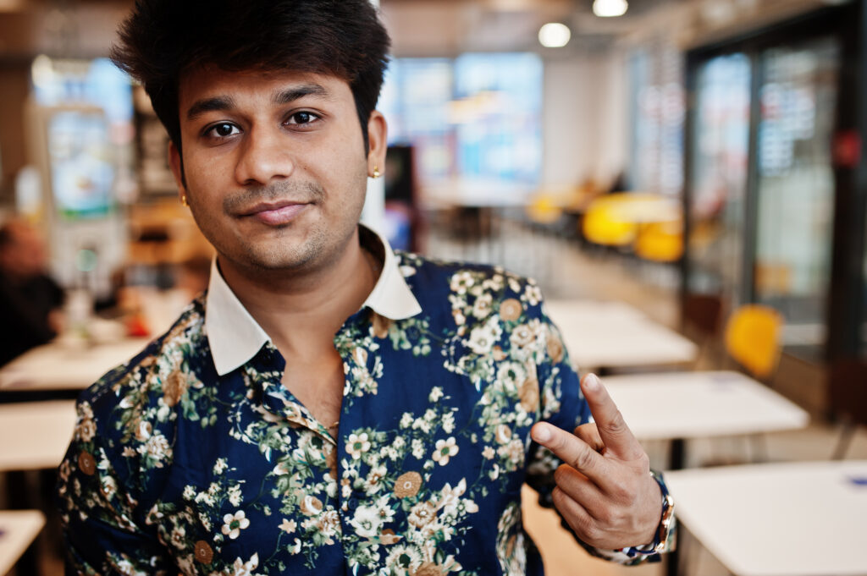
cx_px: 434
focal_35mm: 35
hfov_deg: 54.5
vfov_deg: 37.8
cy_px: 288
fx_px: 842
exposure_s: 1/160
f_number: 2
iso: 320
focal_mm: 35
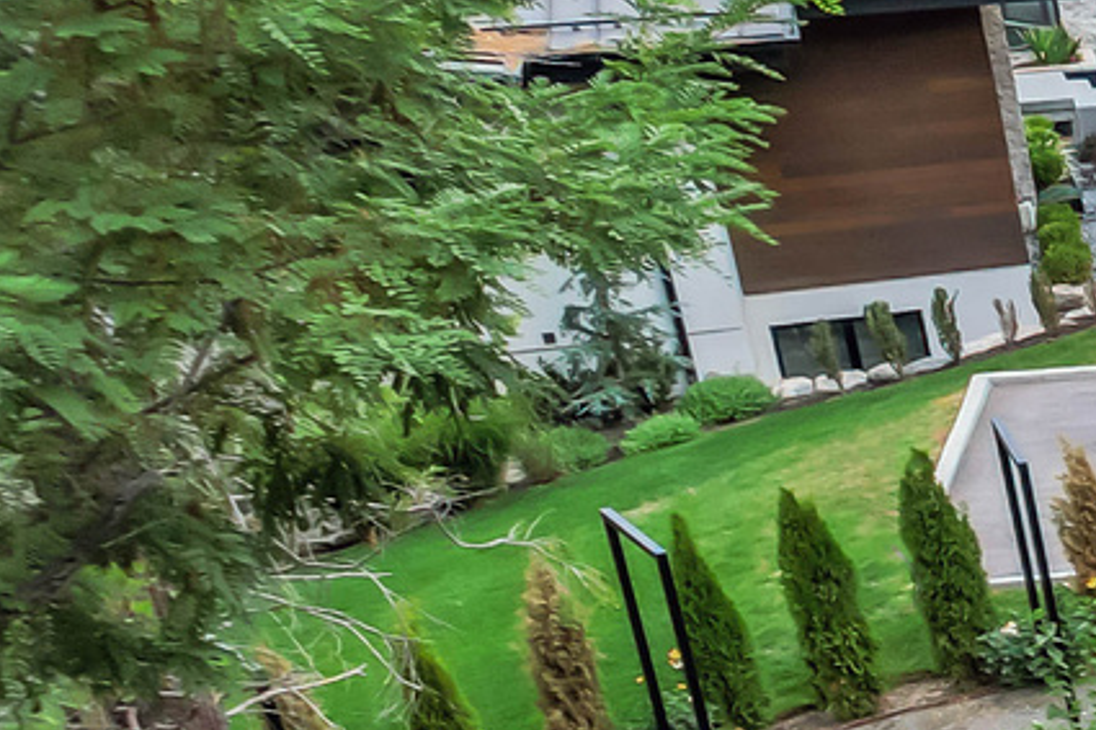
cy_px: 961
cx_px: 2618
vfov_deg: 12.5
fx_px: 3226
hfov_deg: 13.8
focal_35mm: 106
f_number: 2.8
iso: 130
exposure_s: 1/80
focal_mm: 8.38
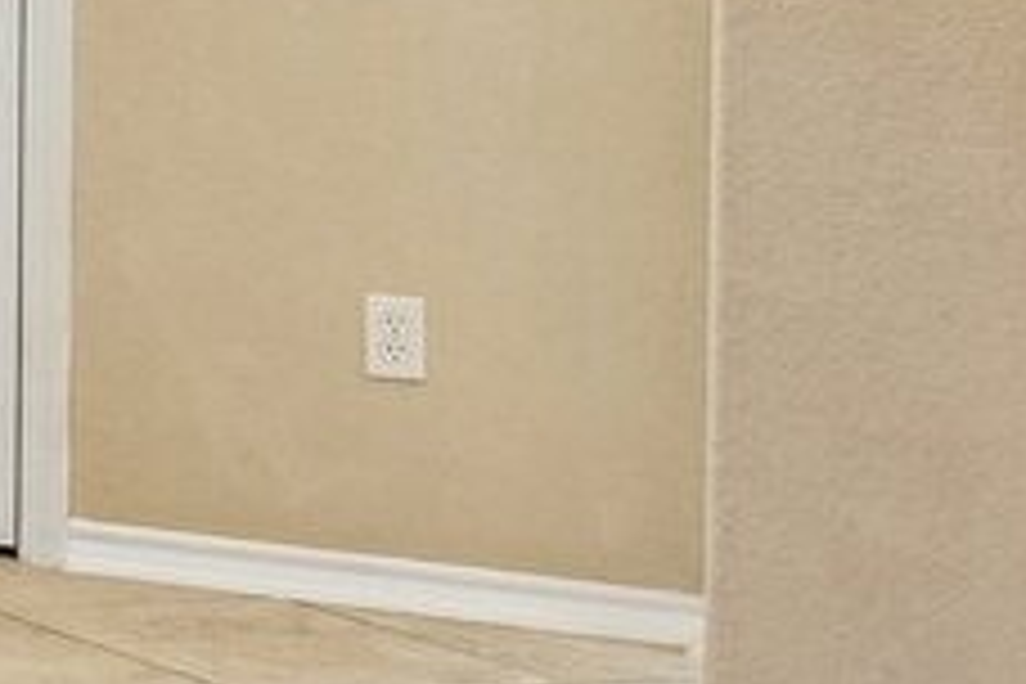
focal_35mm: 121
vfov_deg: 11.0
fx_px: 3448
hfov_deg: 11.3
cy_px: -225
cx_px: -1940
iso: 2800
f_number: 8
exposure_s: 1/20
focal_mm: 17
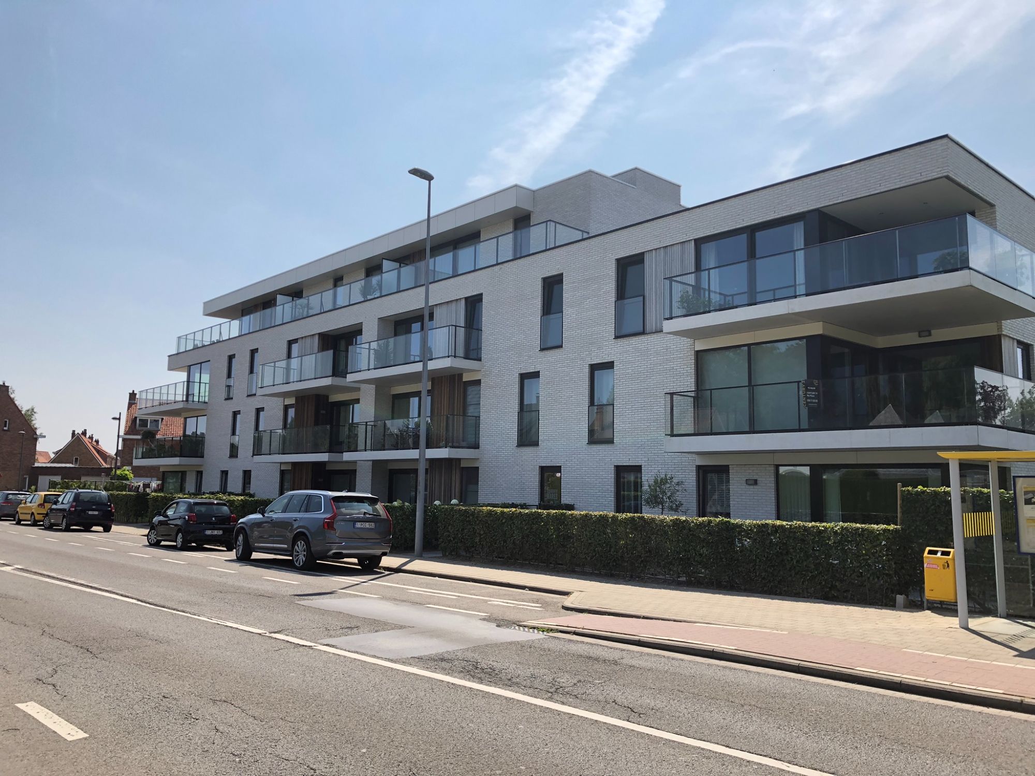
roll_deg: -1.2
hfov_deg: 63.4
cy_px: 388
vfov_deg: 49.7
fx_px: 837
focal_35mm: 28
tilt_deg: +7.6
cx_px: 518
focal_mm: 4
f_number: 1.8
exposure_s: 1/1200
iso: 20
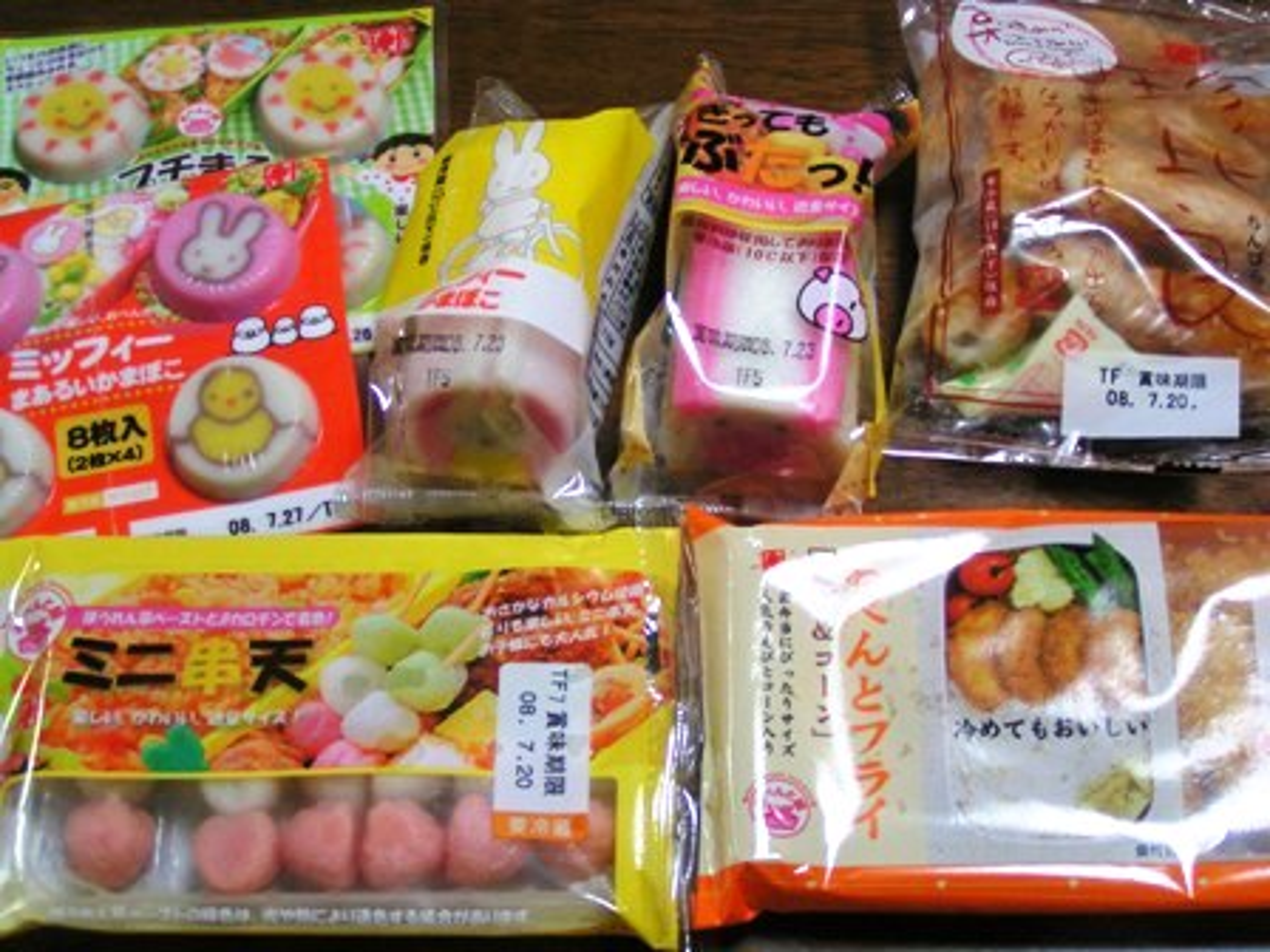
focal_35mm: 63
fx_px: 2311
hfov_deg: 30.7
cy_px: 476
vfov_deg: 23.3
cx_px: 635
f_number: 3.2
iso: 200
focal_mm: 9.7
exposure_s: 1/30
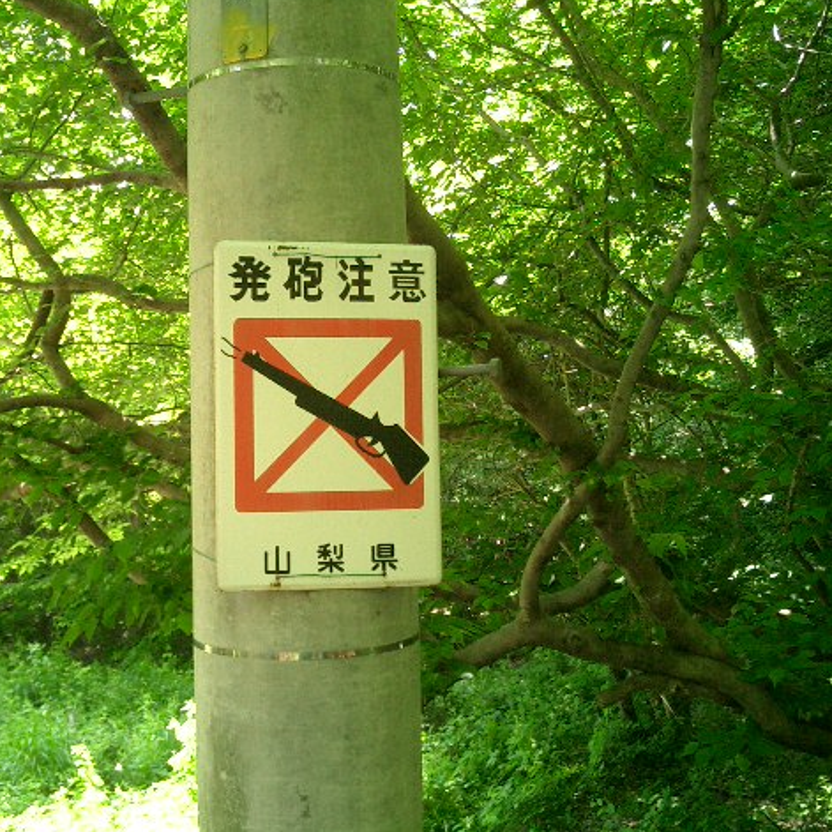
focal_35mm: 42
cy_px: 415
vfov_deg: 40.0
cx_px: 269
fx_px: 1142
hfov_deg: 39.5
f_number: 4.2
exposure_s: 1/60
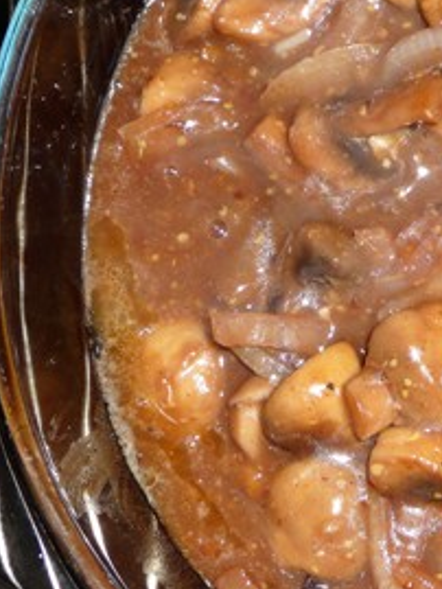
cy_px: 256
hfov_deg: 13.3
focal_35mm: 107
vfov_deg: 18.4
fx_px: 1820
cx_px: 584
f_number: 4.1
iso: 100
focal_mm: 7.6
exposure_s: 1/30
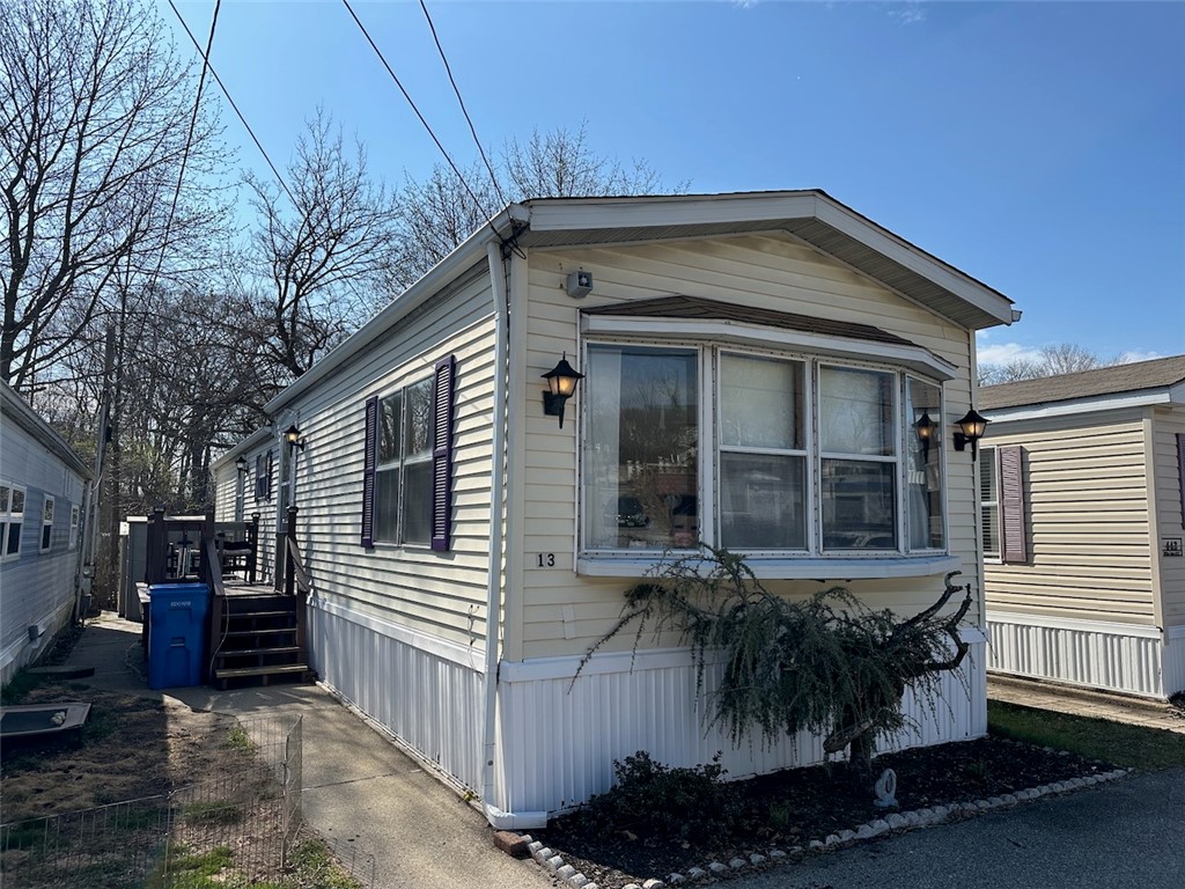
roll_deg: -0.4
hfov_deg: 71.6
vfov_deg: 56.8
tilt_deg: +5.4
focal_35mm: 24
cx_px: 592
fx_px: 822
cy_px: 444
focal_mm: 6.86
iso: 80
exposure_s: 1/5000
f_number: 1.78
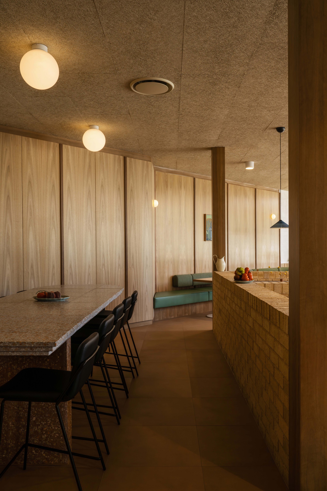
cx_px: 164
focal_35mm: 30
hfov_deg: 43.0
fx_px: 416
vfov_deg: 61.1
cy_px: 246
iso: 320
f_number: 13
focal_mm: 30.5
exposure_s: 1/13
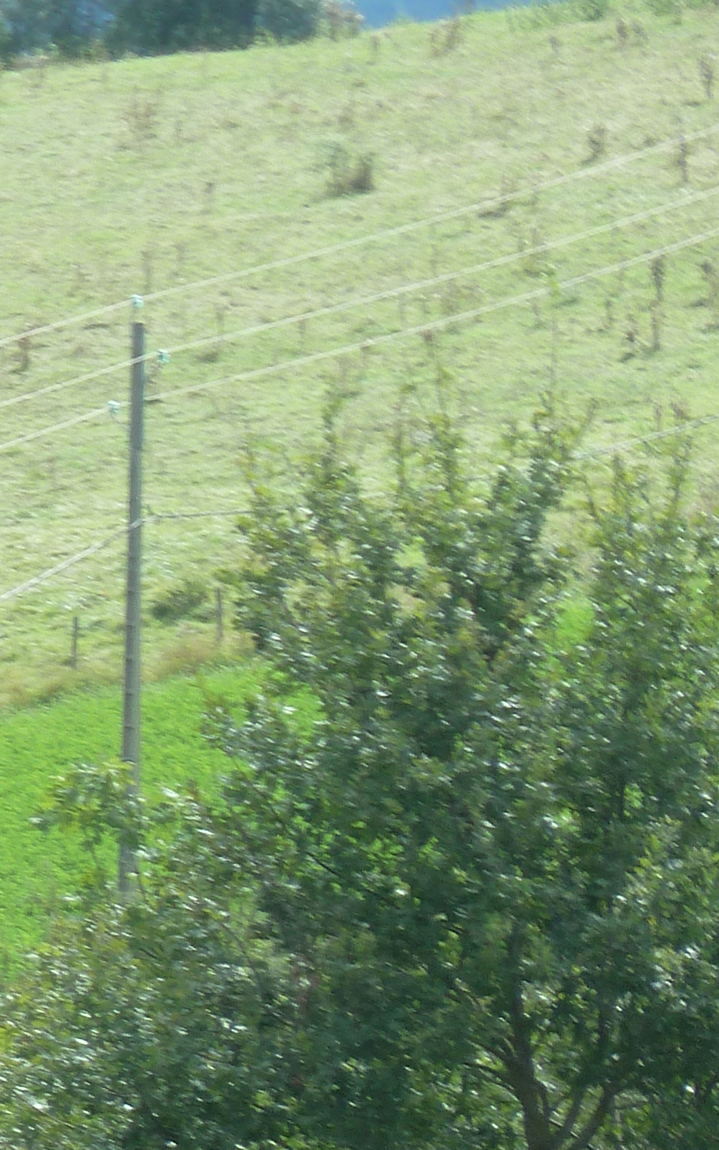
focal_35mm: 724
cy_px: 721
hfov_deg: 1.8
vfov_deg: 2.9
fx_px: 22697
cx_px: -749
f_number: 4.7
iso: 80
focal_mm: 42.6
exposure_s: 1/125
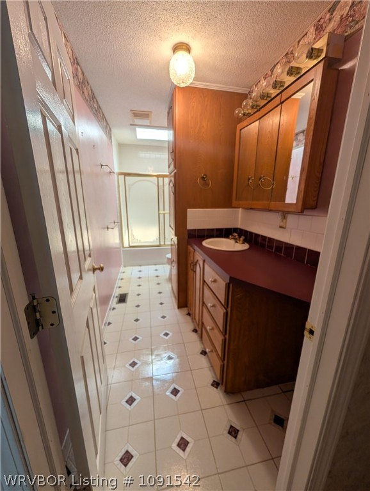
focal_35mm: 12
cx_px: 185
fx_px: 171
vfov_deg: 110.5
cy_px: 246
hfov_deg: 94.6
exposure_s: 1/120
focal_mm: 2.02
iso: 47
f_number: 1.7
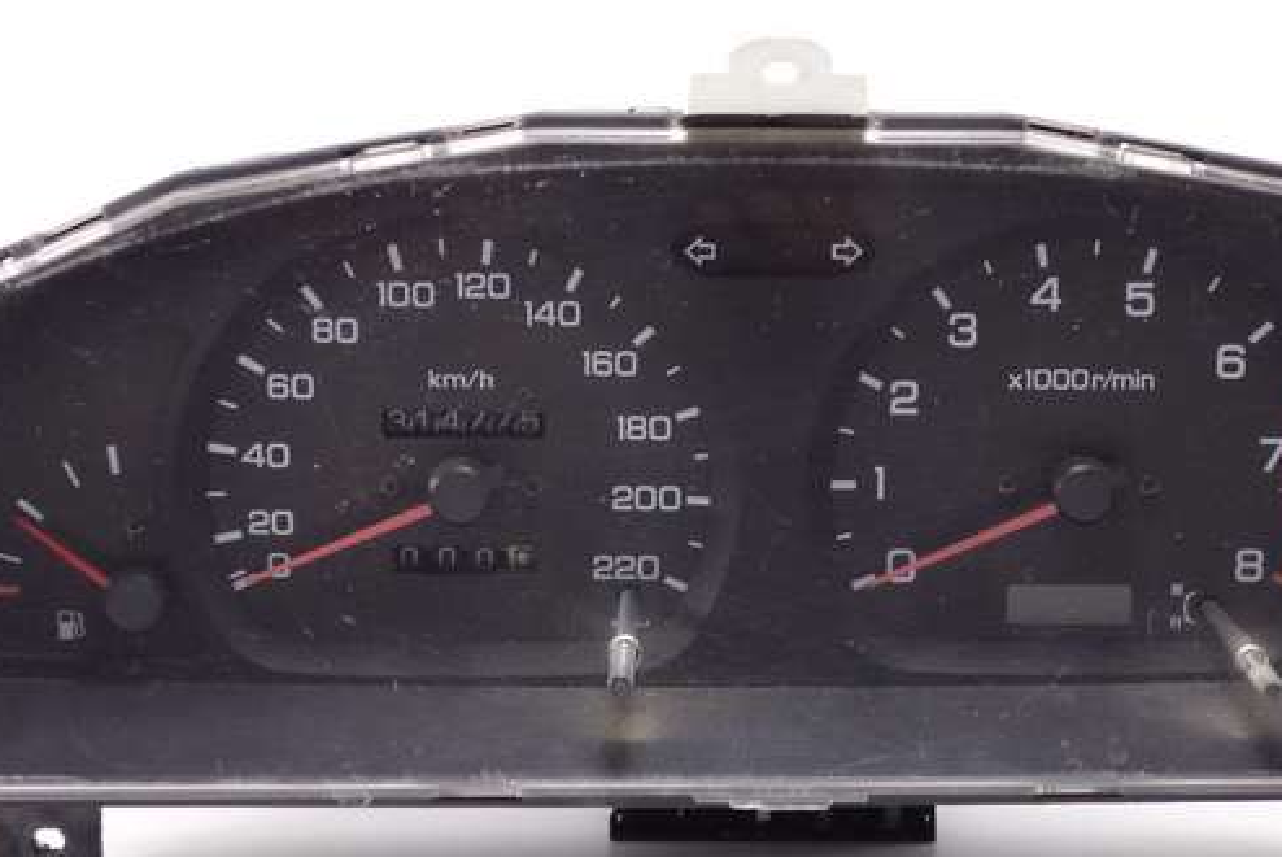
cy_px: 488
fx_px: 3100
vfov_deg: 15.7
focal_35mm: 87
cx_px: 771
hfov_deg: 23.3
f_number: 3.5
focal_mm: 20.64
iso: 400
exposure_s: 1/60
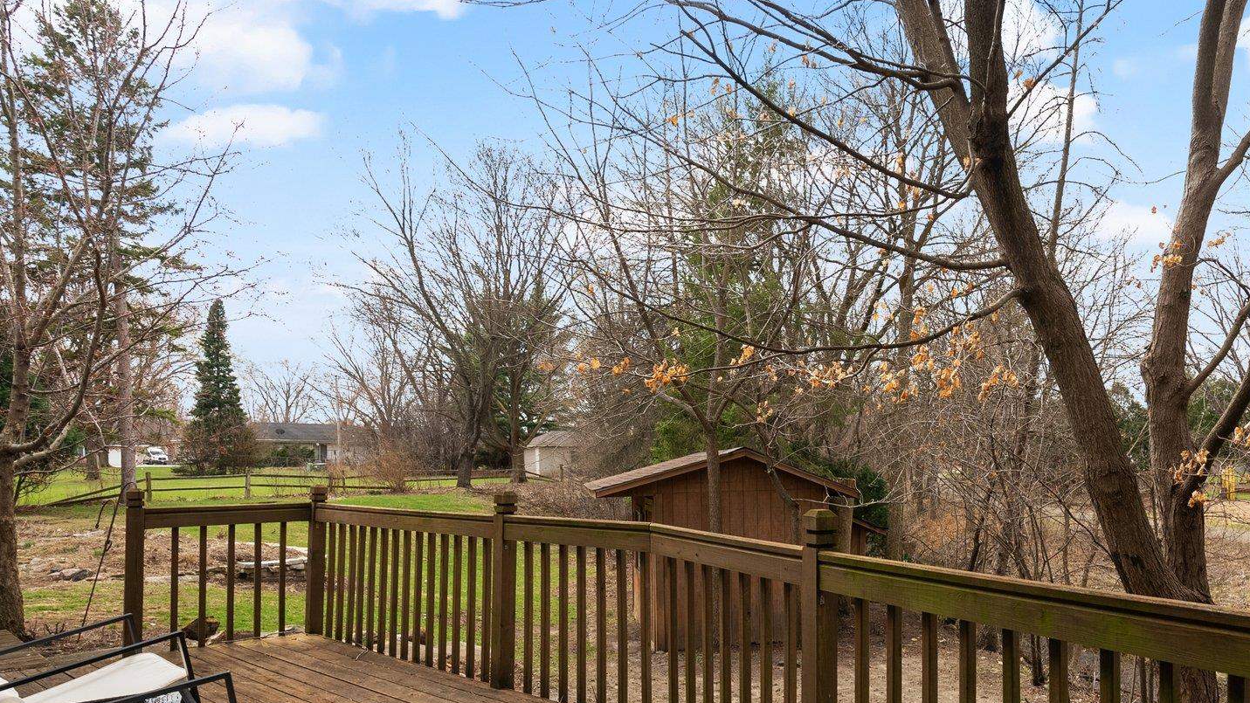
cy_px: 498
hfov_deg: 74.5
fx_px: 795
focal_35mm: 24
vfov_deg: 46.5
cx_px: 810
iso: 800
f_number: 7.1
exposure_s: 1/160
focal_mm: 16
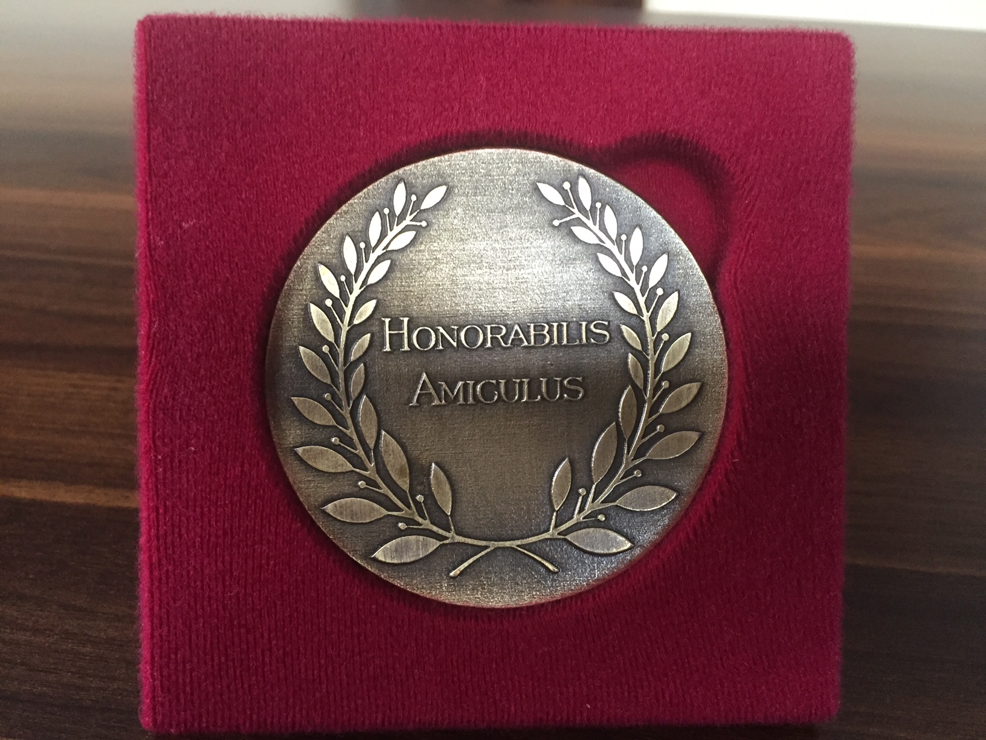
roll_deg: -1.8
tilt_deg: -31.4
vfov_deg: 48.2
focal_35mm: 29
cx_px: 493
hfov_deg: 61.7
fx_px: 826
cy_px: 370
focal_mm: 4.15
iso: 250
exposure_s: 1/33
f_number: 2.2
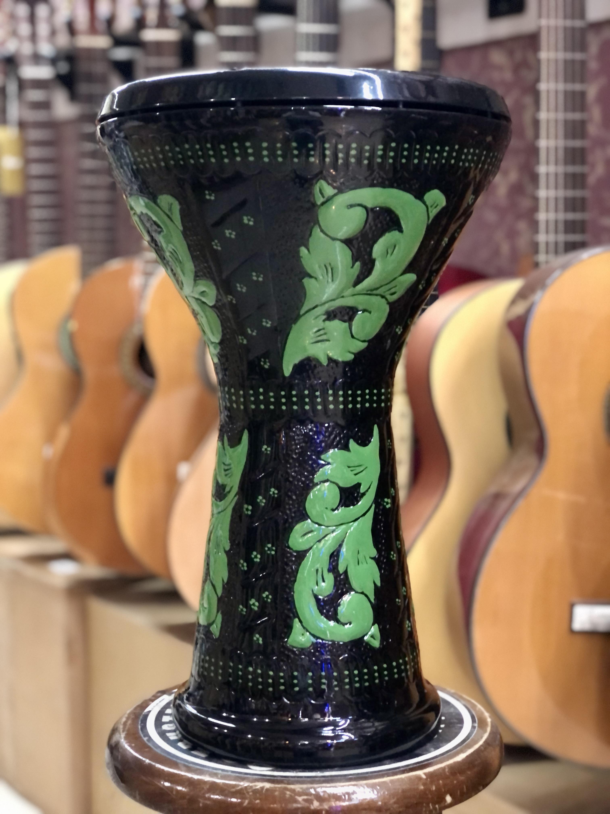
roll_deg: -0.4
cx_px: 305
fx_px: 1339
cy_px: 407
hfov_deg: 25.7
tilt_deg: -5.9
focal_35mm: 57
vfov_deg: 33.8
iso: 800
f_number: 2.8
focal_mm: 6.6
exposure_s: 1/33
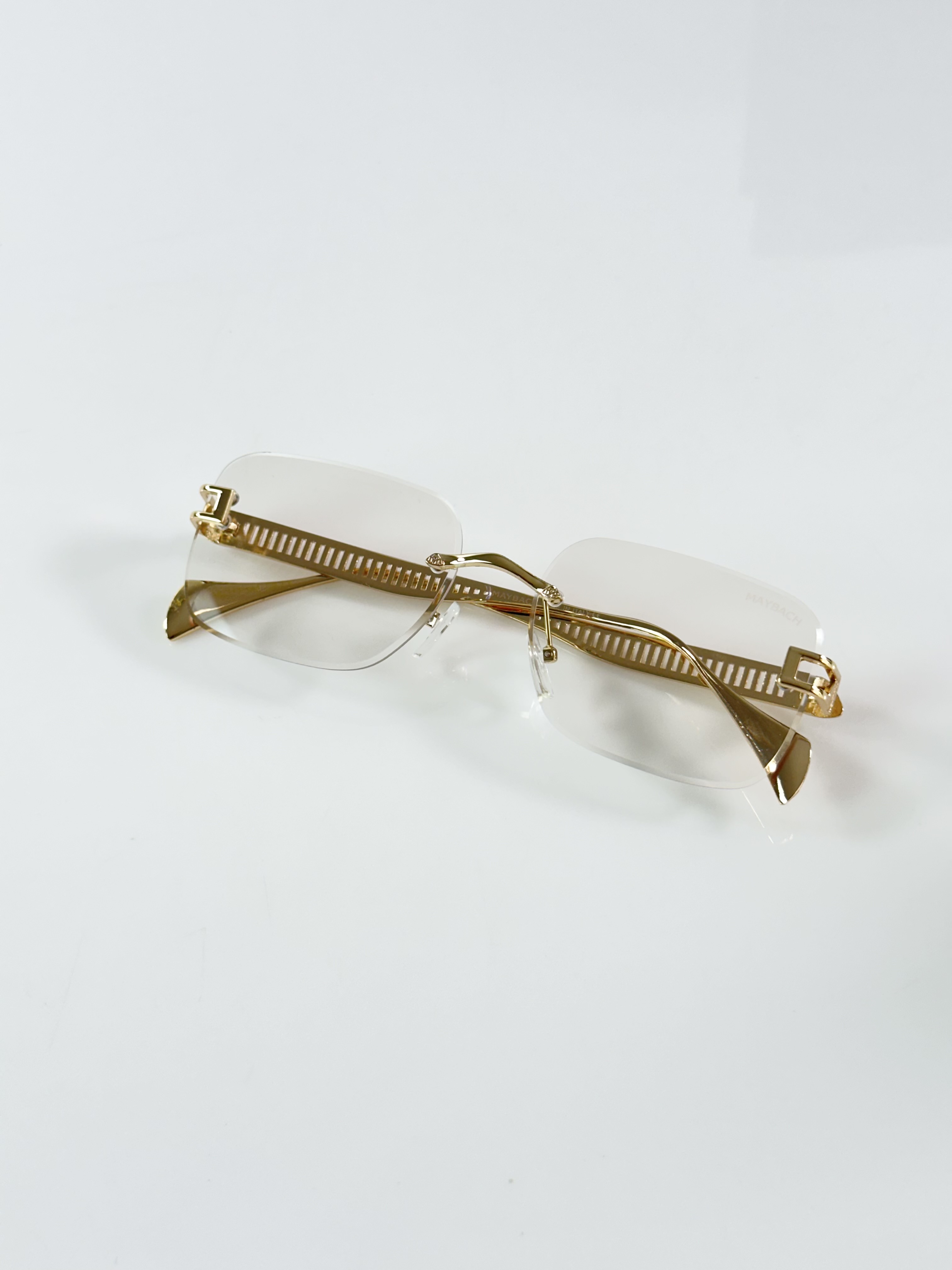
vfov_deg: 39.7
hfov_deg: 30.3
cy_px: 635
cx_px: 476
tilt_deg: -52.0
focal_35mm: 48
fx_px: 1760
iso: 50
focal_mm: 6.86
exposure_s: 1/100
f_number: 1.78
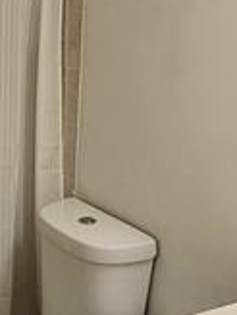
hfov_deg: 23.6
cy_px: 98
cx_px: 42
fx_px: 557
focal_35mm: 61
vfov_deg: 31.4
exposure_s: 1/60.2
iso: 64
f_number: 2.2
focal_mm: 1.74
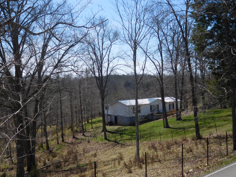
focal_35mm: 45
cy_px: 88
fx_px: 307
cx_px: 118
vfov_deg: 32.2
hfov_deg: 42.1
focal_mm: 8
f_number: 4
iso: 125
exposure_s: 1/1000
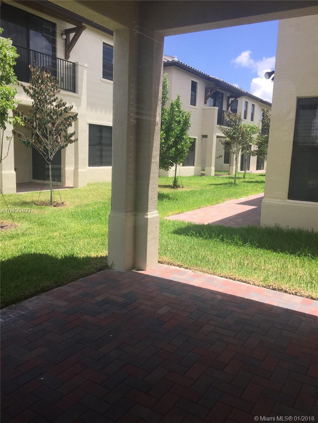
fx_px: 355
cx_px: 159
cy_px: 212
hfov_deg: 48.2
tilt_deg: -8.9
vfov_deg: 61.7
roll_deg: -1.6
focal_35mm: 29
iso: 32
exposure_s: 1/549
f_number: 2.2
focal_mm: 4.15
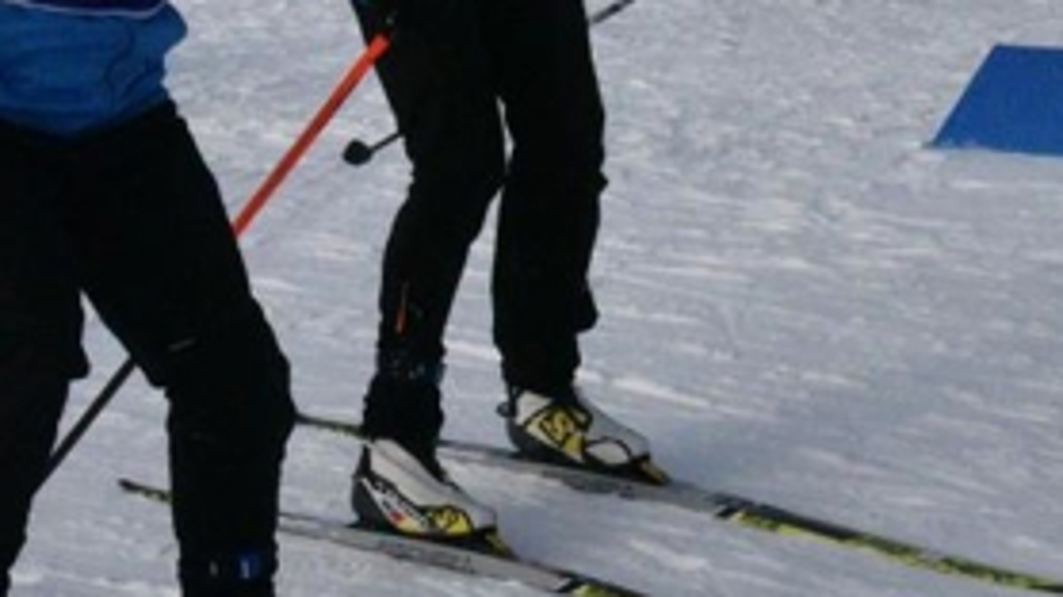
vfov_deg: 9.3
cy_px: 23
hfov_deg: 16.5
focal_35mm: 130
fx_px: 3662
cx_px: 684
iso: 12800
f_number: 22
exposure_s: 1/4000
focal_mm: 46
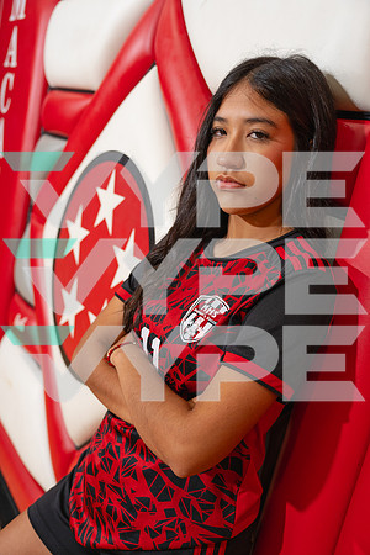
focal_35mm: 37
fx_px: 570
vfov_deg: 51.9
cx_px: 185
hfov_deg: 35.9
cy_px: 278
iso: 1000
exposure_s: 1/250
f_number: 4
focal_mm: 37
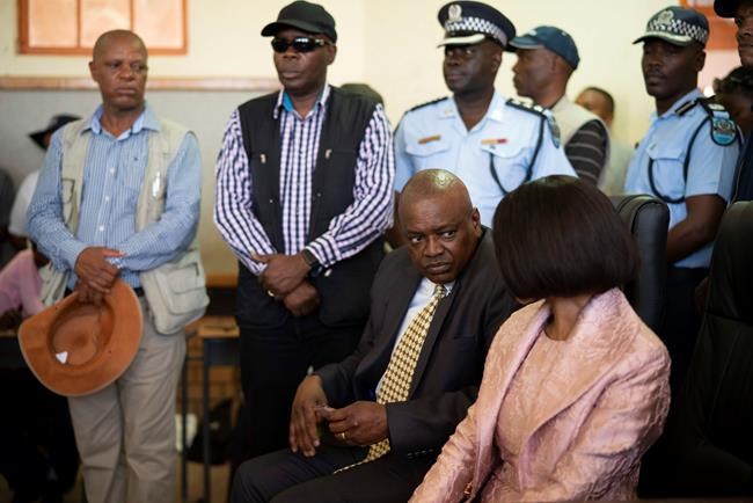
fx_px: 1046
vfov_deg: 27.0
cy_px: 252
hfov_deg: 39.6
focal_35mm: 50
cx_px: 376
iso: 640
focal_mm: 50
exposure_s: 1/250
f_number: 1.6
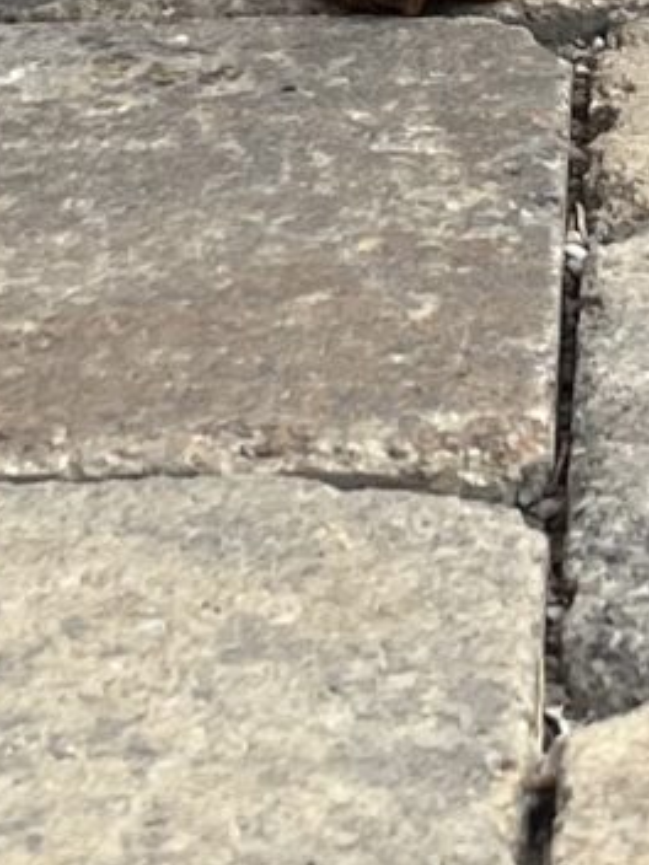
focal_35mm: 189
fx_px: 4725
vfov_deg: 10.1
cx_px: 202
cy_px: -442
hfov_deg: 7.9
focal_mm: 5.1
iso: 50
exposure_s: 1/1458
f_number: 1.6
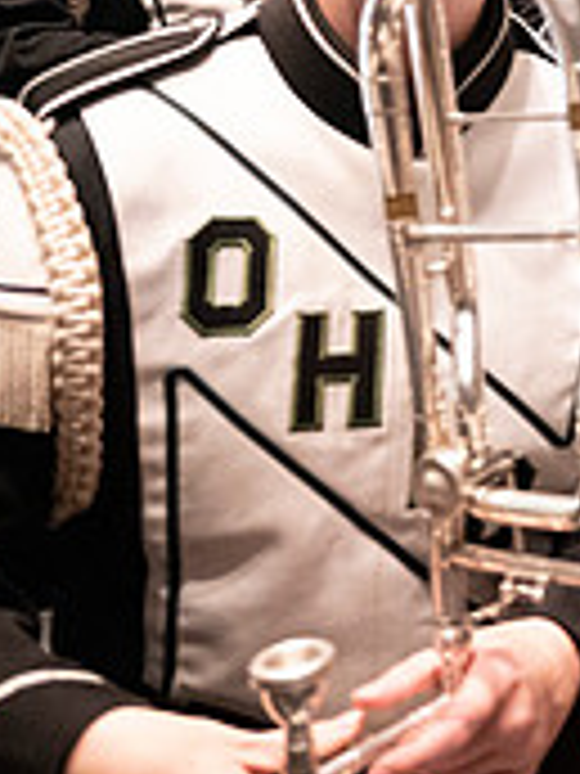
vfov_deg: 23.6
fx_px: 1743
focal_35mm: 78
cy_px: -61
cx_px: 1169
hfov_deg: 15.2
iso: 8000
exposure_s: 1/500
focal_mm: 24
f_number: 2.8
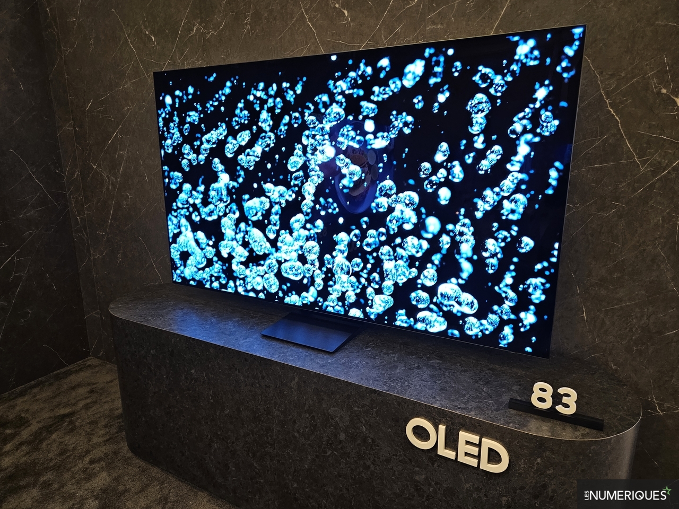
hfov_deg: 73.9
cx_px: 340
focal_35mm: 23
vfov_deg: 58.9
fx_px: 451
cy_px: 254
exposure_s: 1/59
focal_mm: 5.4
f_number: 1.8
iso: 160
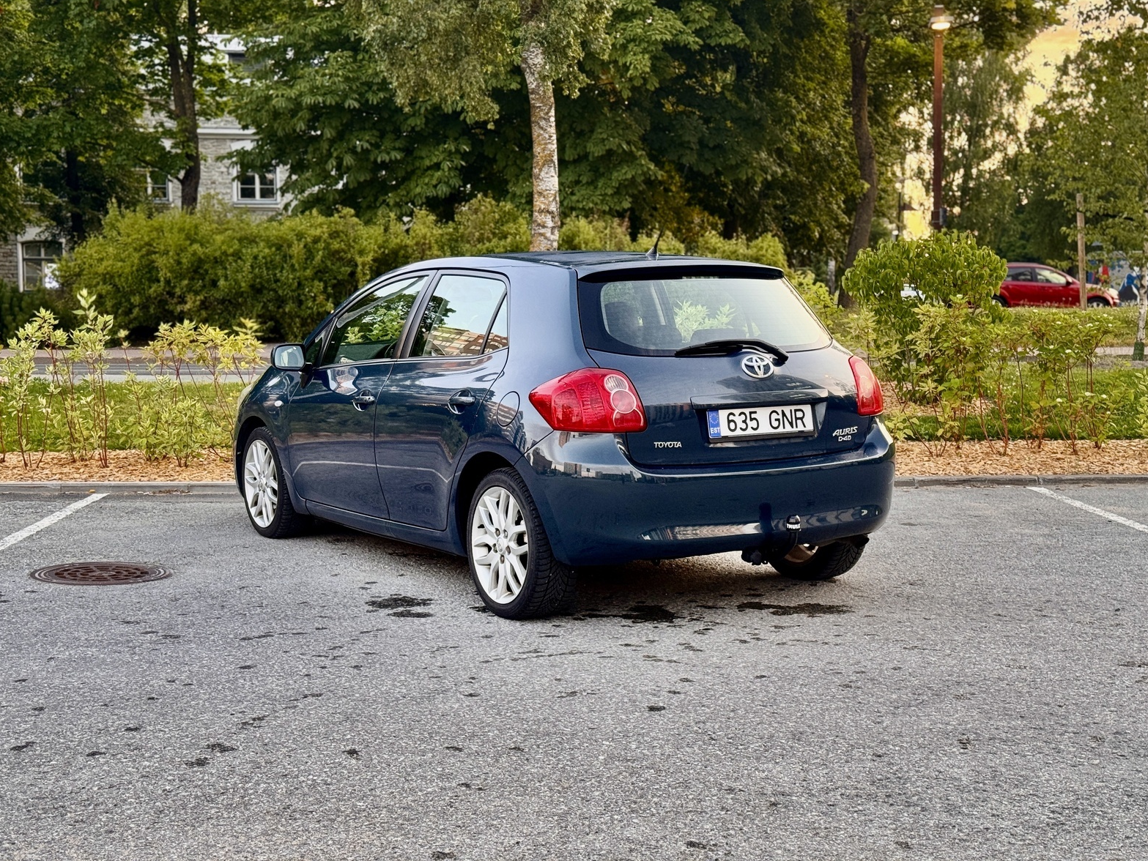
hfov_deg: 38.9
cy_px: 422
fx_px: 1625
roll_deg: +0.1
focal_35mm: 49
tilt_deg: -4.9
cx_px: 582
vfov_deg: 29.7
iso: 125
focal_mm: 6.76
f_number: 1.78
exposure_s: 1/60
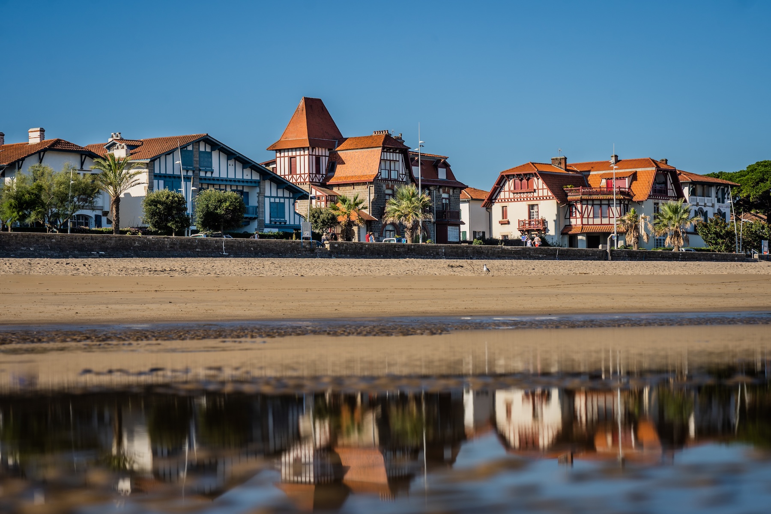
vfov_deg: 15.4
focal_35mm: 89
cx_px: 386
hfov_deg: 22.9
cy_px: 257
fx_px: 1906
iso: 125
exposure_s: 1/1000
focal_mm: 89
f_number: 5.6
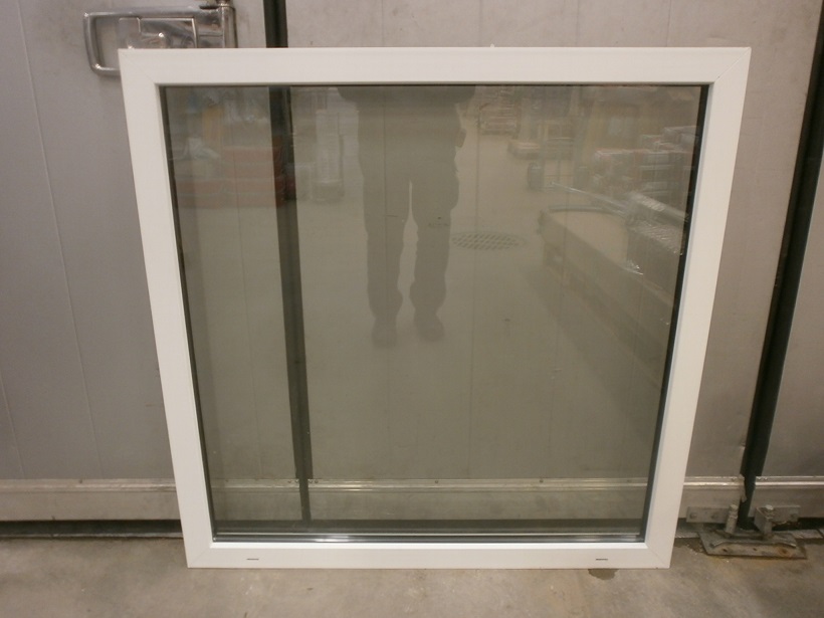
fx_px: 643
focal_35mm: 27
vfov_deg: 51.4
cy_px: 309
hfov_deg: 65.3
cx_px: 412
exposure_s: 1/13
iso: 125
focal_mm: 4.8
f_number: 2.9
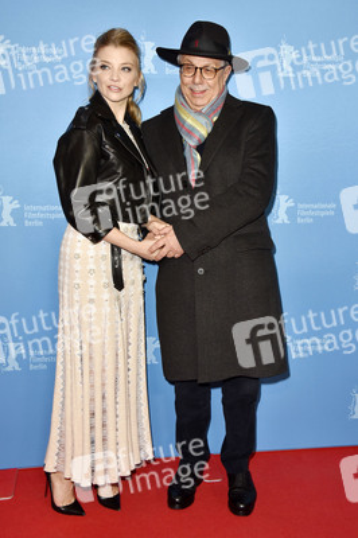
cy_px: 269
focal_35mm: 45
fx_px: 672
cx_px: 179
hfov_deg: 29.8
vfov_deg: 43.6
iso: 800
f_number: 5.6
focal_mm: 45
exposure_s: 1/125
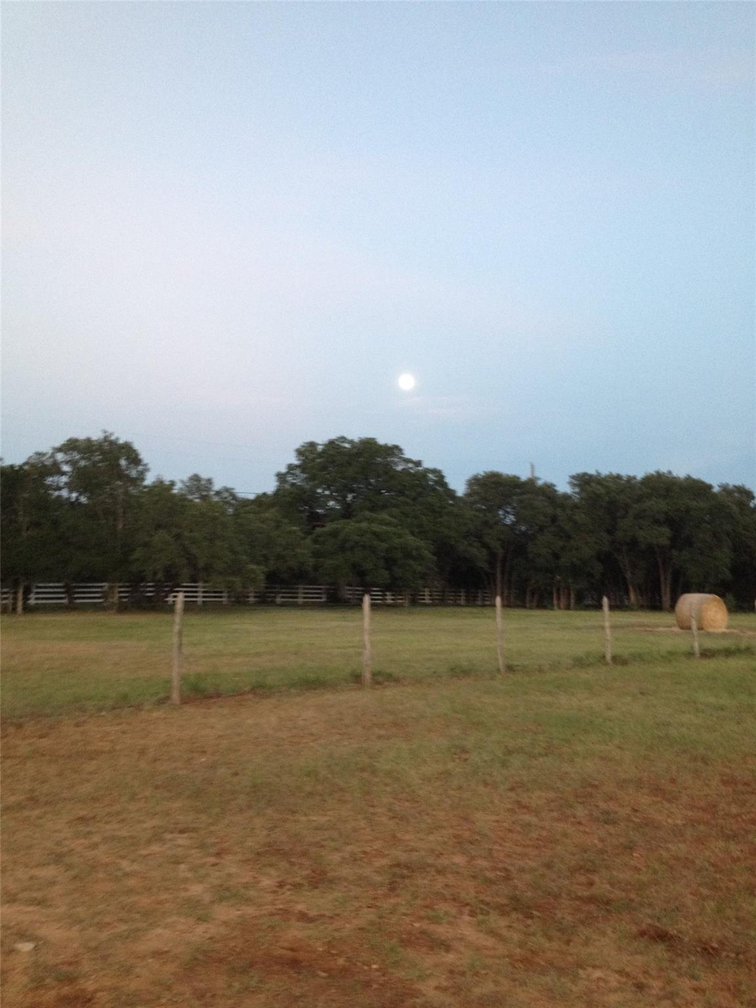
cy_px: 504
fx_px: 1019
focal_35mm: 35
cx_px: 378
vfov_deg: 52.6
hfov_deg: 40.7
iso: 200
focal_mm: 4.28
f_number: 2.4
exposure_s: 1/20
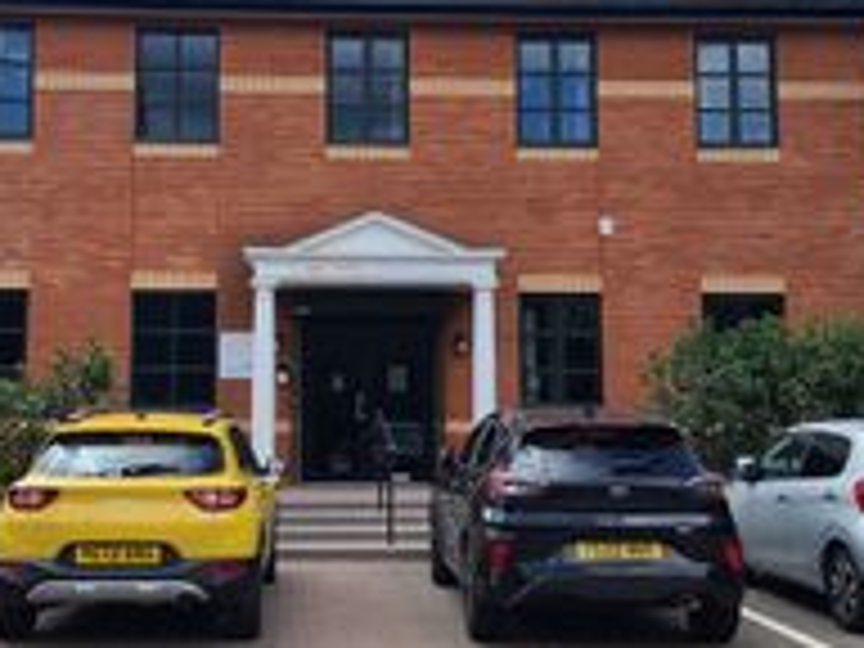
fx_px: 1298
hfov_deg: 36.7
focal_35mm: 52
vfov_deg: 28.0
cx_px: 346
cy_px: 261
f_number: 1.8
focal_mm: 7
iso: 16
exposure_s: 1/350
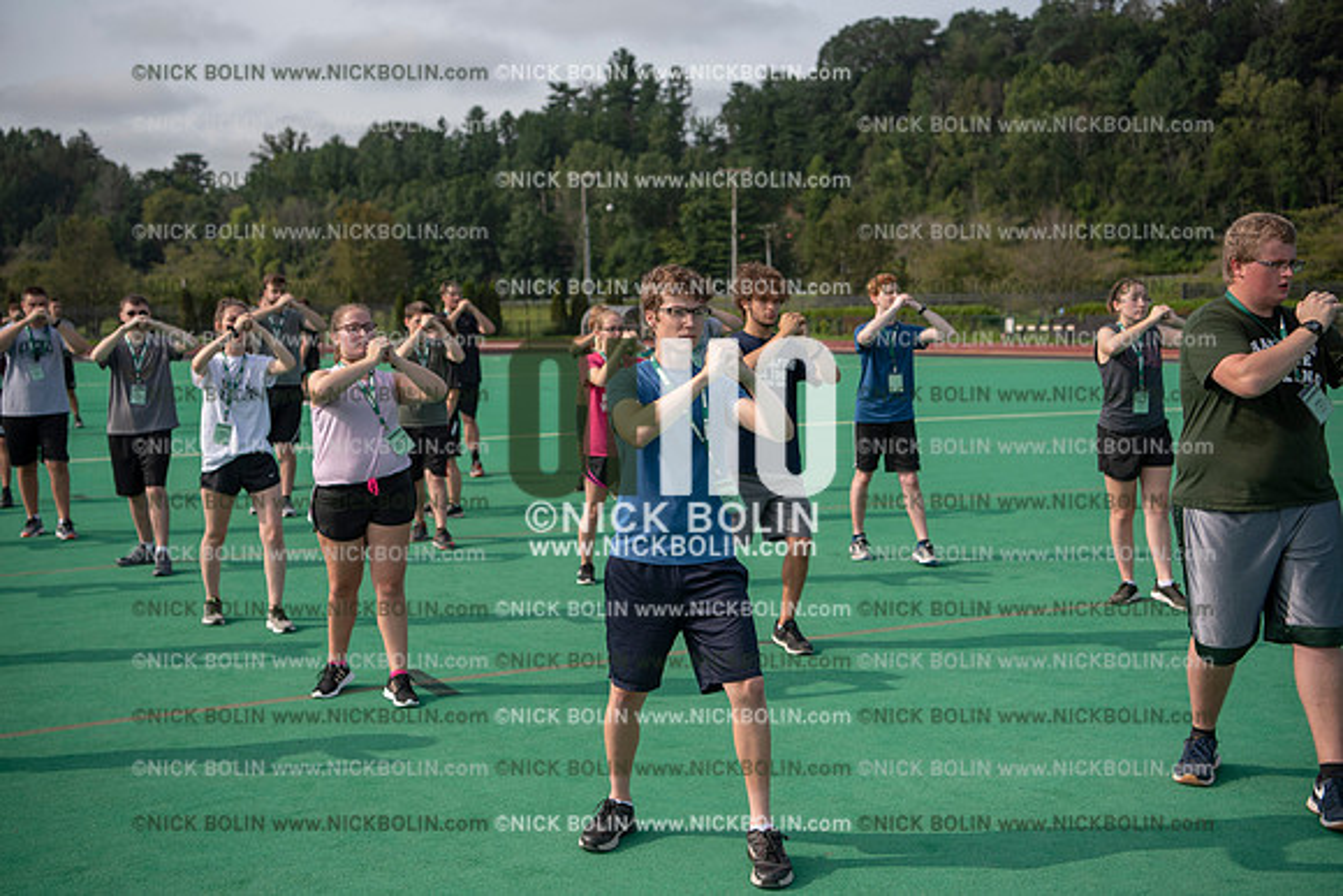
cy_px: 448
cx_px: 672
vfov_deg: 28.1
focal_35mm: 48
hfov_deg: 41.1
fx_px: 1791
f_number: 3.5
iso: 125
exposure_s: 1/3200
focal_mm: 48
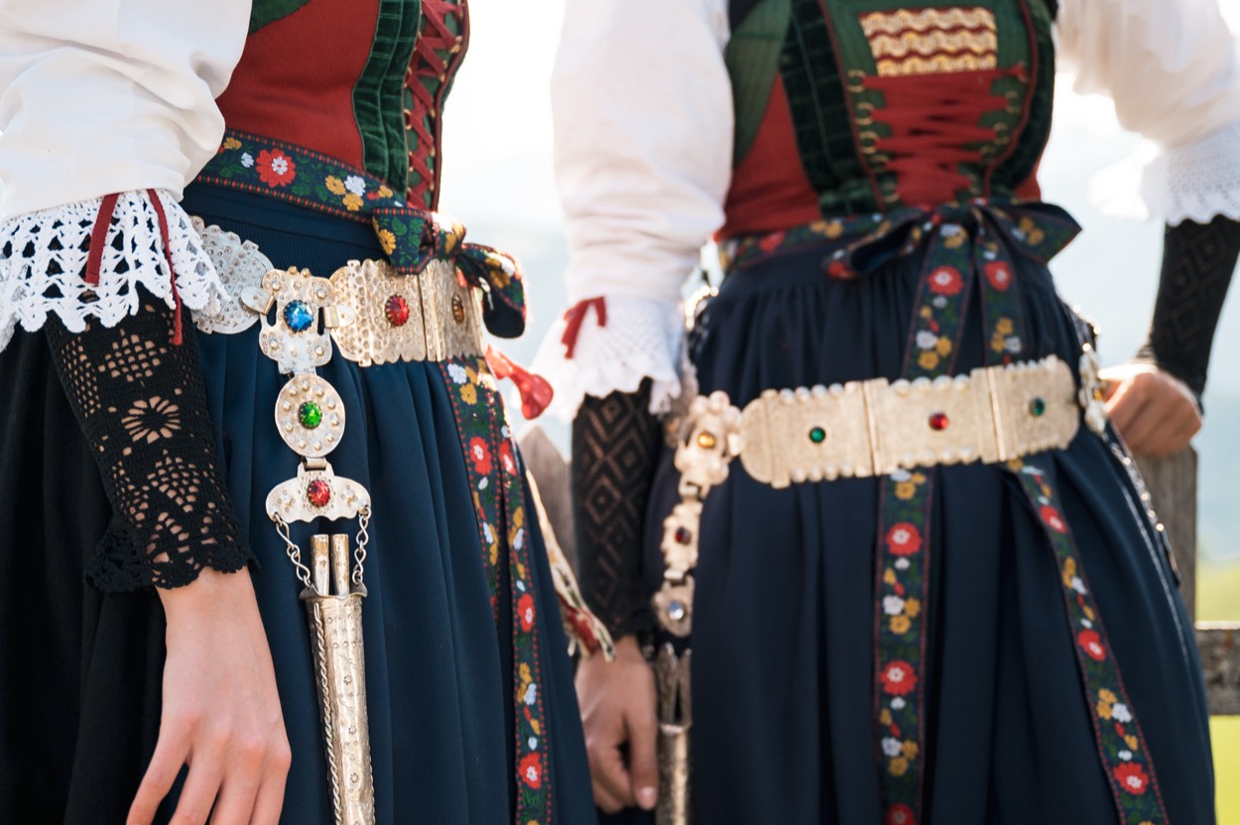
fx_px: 2478
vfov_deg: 18.9
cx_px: 524
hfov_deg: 28.1
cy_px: 420
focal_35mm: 72
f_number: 2.8
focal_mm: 50
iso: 250
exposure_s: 1/2500
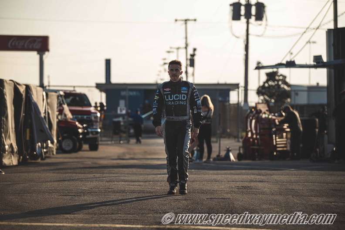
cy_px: 115
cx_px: 172
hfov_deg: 17.1
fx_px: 1150
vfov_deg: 11.4
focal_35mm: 120
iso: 100
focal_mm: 120
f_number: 2.8
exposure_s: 1/1000
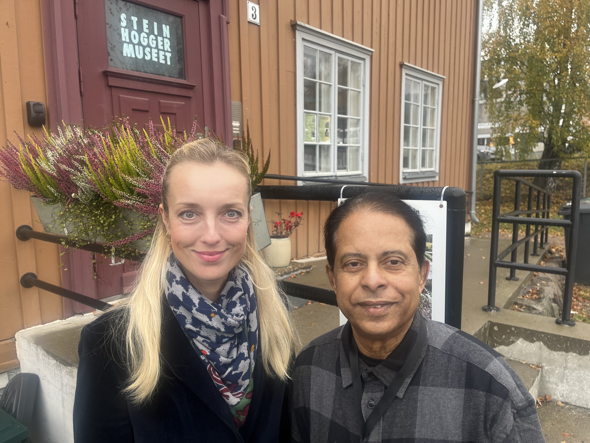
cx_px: 295
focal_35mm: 26
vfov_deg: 53.1
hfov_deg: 67.3
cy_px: 222
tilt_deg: -7.5
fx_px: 443
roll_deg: +0.5
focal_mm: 5.1
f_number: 1.6
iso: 50
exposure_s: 1/122
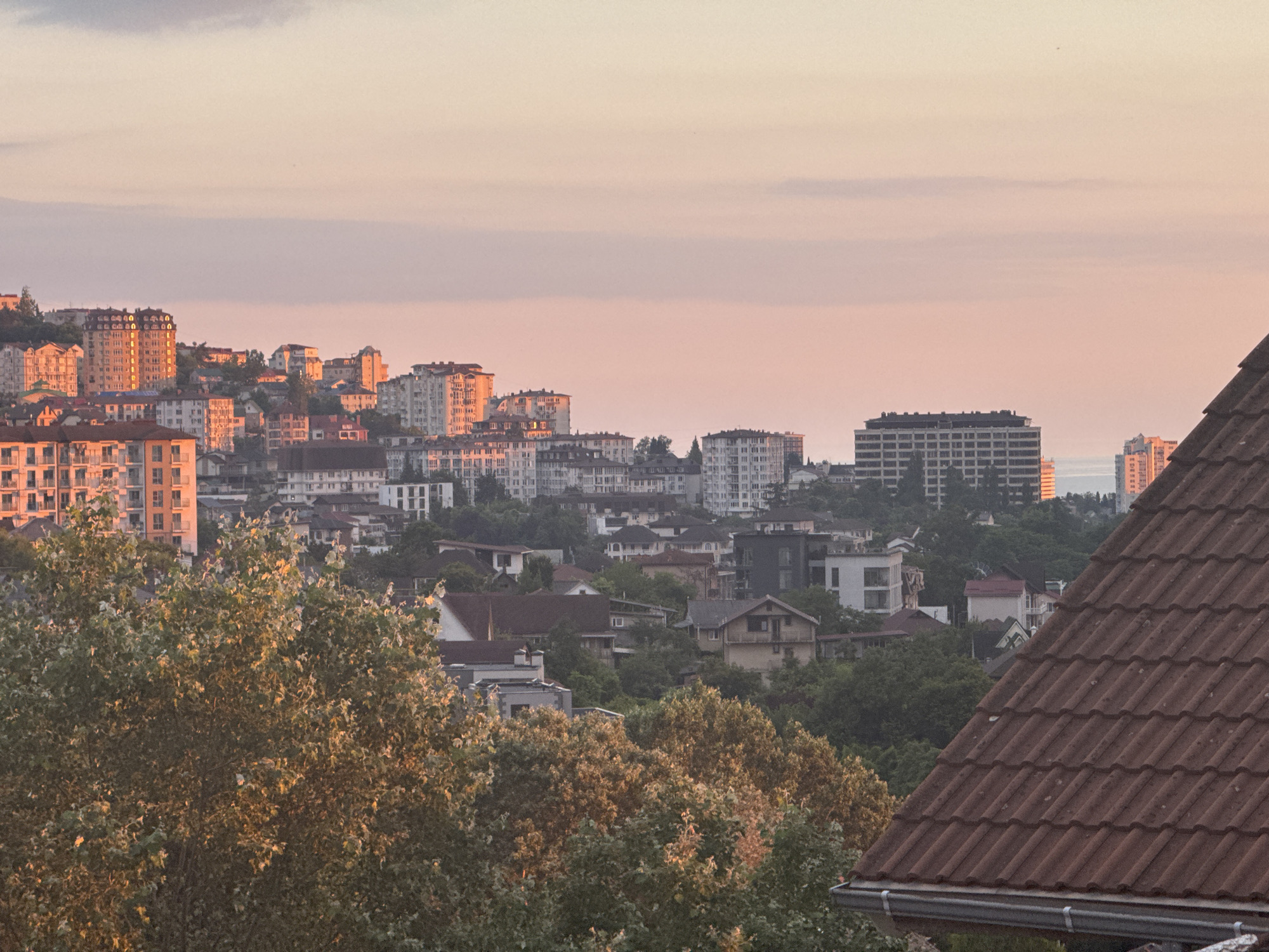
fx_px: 4399
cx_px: 634
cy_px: 476
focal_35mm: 120
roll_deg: +1.3
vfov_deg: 12.3
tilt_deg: +0.1
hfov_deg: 16.4
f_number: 2.8
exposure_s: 1/99
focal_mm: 15.66
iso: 50
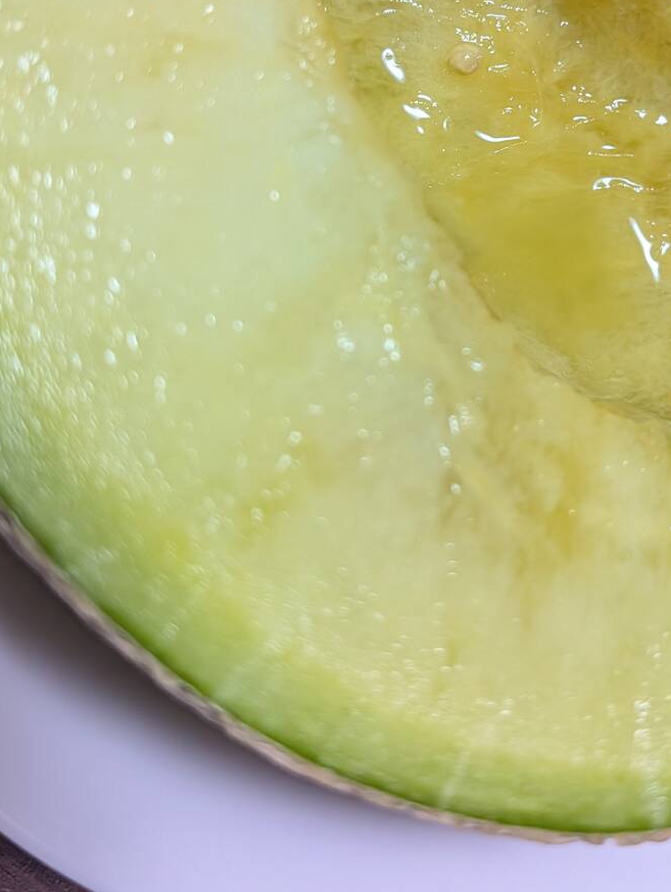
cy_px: 206
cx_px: 449
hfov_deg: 32.7
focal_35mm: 44
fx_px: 1135
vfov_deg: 41.4
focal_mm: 6.9
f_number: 1.68
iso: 928
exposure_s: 1/131
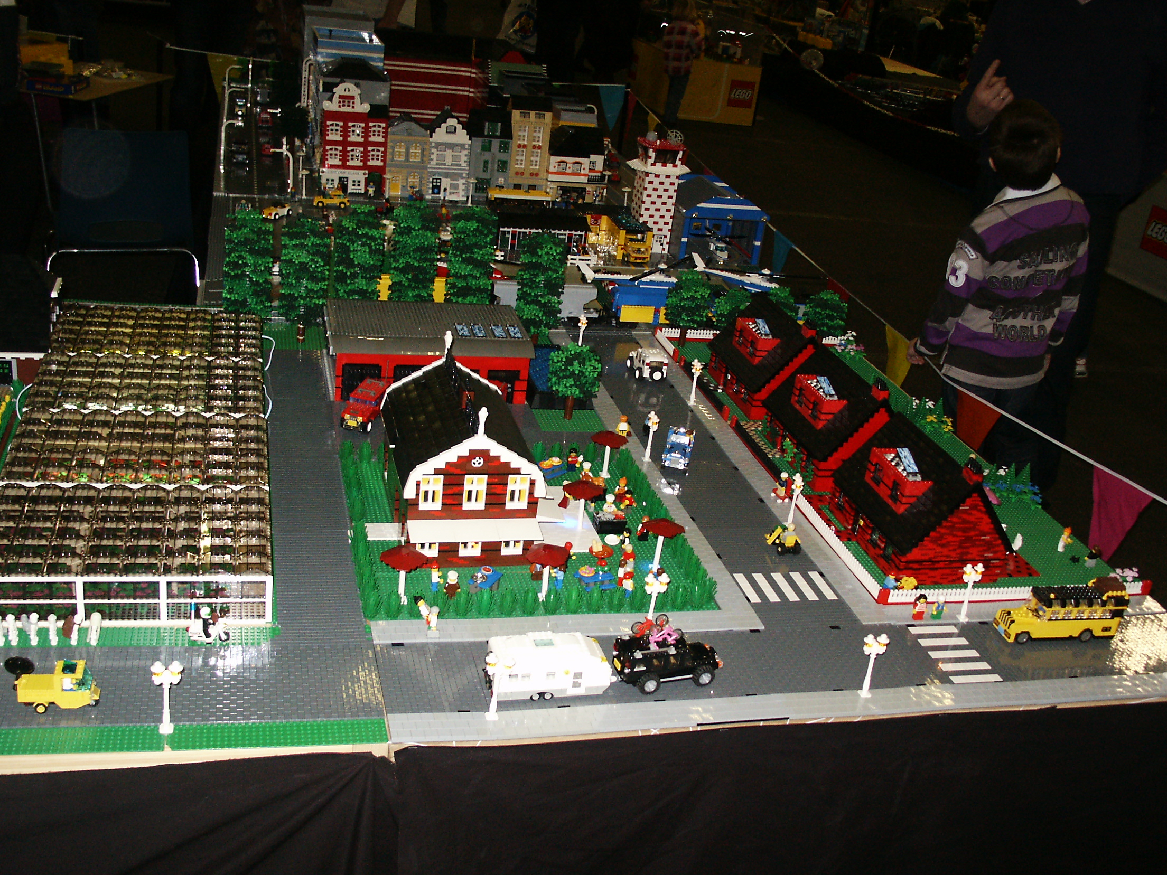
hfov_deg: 51.4
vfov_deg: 39.7
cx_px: 583
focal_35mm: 36
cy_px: 445
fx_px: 1214
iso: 200
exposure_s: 1/45
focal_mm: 7.2
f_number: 3
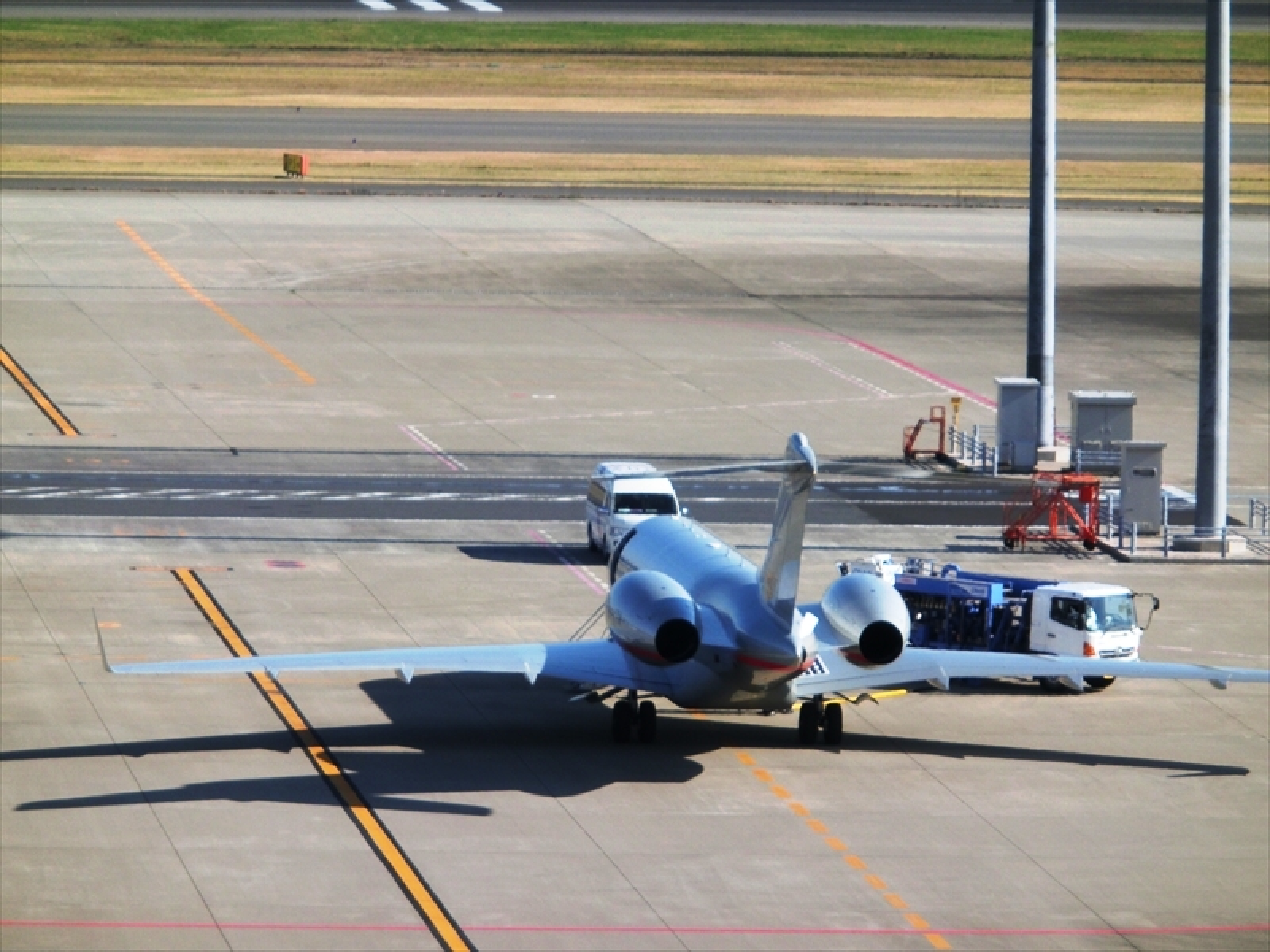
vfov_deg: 5.0
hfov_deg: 6.6
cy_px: 476
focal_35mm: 300
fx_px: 11006
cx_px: 635
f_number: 5.9
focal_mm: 53
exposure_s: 1/500
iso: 100
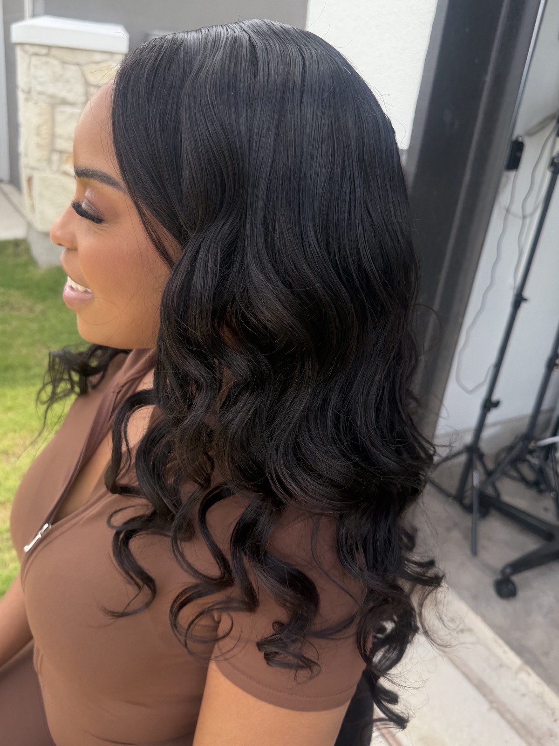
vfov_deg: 71.6
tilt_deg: -24.6
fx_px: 517
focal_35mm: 24
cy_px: 373
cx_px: 280
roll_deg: -6.2
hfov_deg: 56.8
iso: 100
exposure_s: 1/589
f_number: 1.78
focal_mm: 6.76
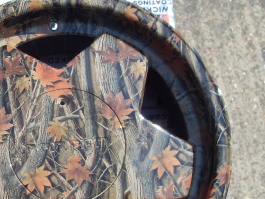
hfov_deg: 33.4
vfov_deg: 26.0
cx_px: 54
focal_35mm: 56
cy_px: 124
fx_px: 429
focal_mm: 6.3
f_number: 7
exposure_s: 1/180
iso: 80
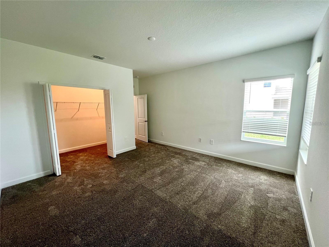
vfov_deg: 89.9
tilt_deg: -7.6
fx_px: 124
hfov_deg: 106.2
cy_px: 124
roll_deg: +0.7
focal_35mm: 13
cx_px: 164
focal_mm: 1.57
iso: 160
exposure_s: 1/60
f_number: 1.8
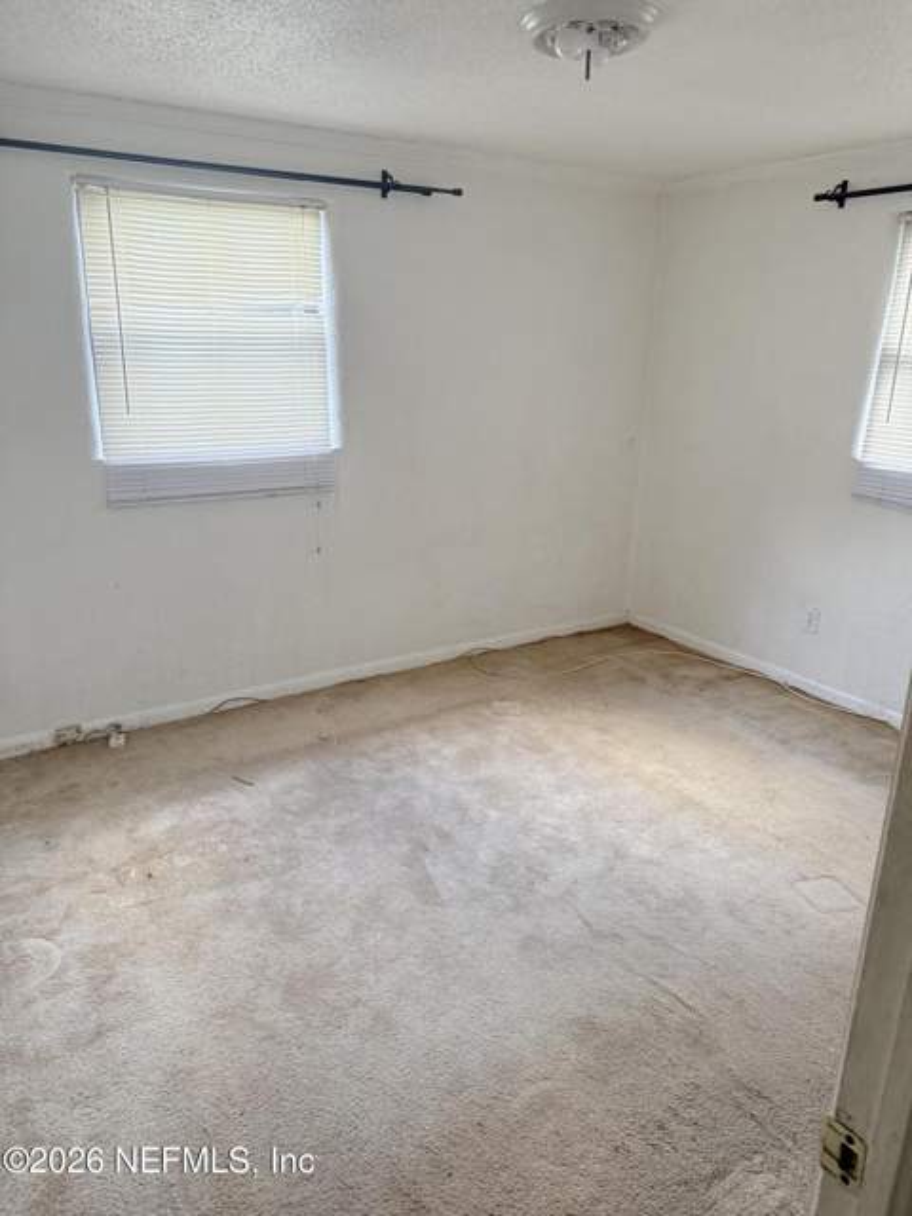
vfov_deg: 71.6
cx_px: 456
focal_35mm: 24
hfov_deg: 56.8
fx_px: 843
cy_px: 608
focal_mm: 6.76
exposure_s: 1/119
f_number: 1.78
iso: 200
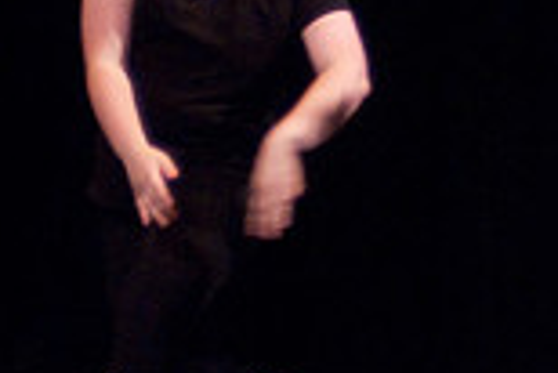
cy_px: -152
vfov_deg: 4.9
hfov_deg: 7.2
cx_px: 688
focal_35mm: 282
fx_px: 4375
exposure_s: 1/60
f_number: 2.8
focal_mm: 50
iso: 1250
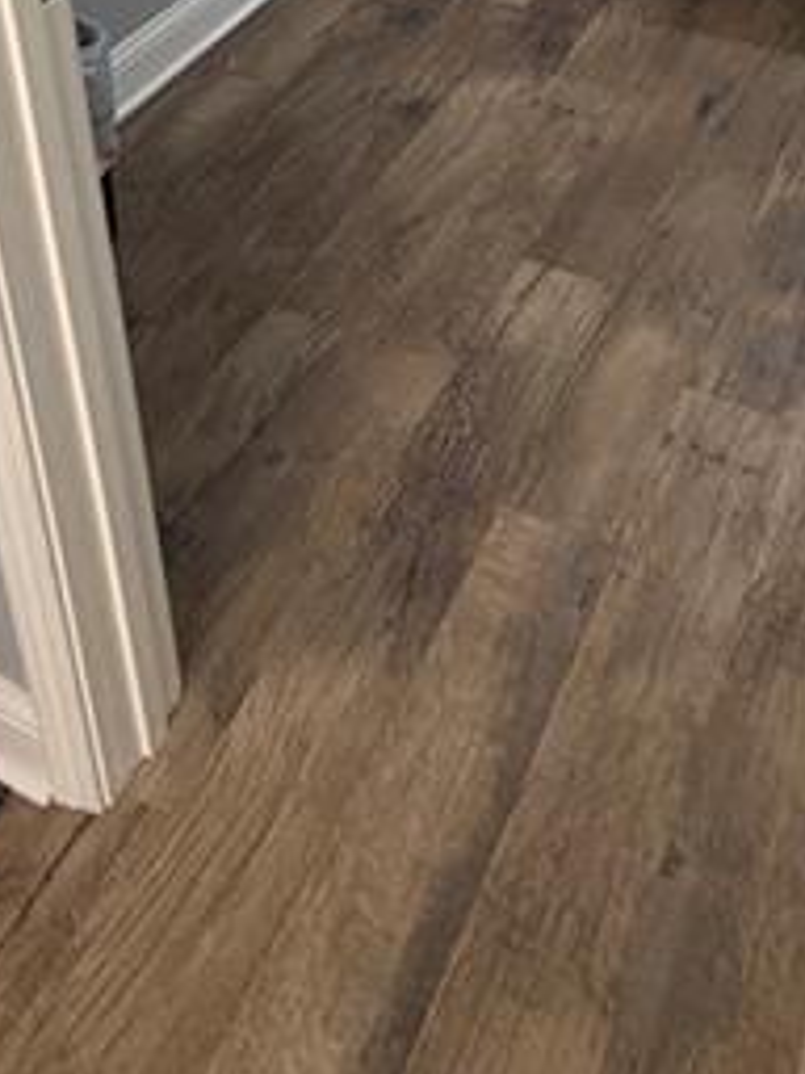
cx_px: 541
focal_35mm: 42
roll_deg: -0.3
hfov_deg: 34.0
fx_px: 1302
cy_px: -193
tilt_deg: -20.6
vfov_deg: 35.8
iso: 200
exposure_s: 1/60
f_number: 2.2
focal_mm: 2.22
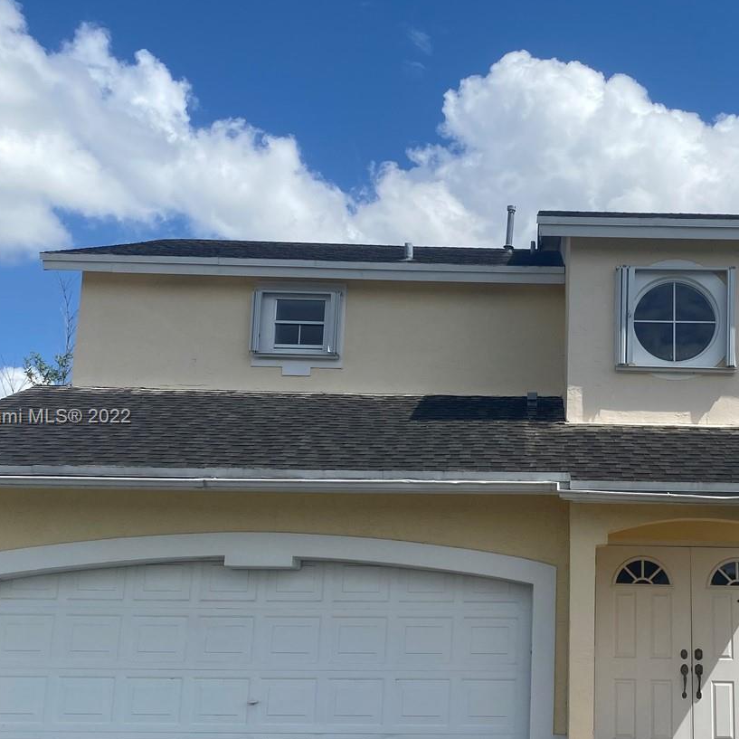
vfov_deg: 37.5
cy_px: 418
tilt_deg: +12.3
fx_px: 1087
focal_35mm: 45
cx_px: 565
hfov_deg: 36.6
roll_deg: -0.7
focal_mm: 4.25
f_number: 1.8
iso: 32
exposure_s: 1/4274
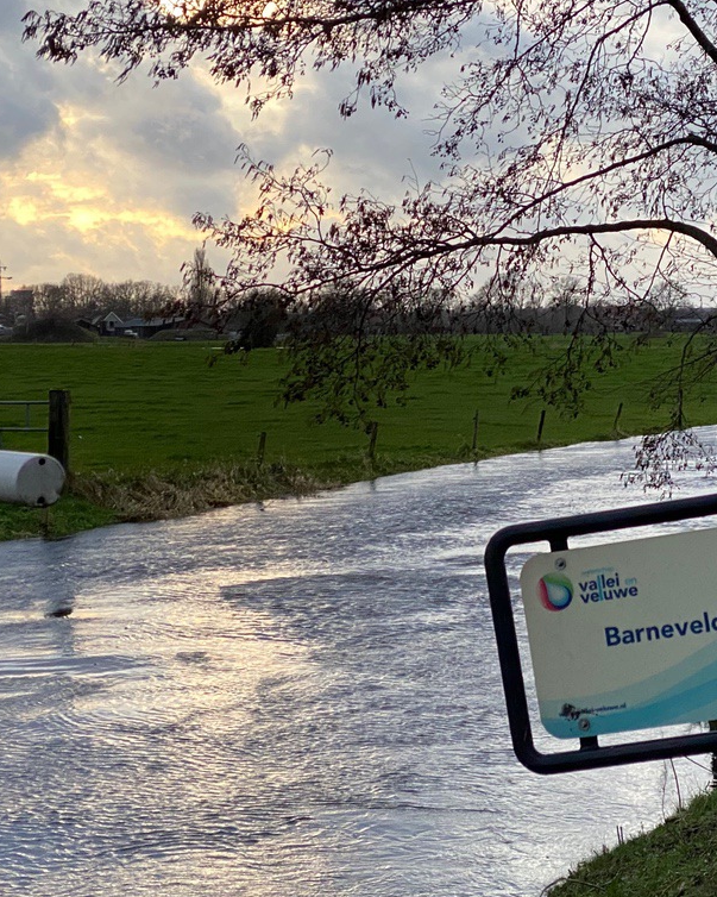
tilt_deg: -2.2
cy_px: 446
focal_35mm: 101
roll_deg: -0.1
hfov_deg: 15.2
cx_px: 543
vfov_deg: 19.0
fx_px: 2680
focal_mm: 6
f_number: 2
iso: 100
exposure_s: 1/122
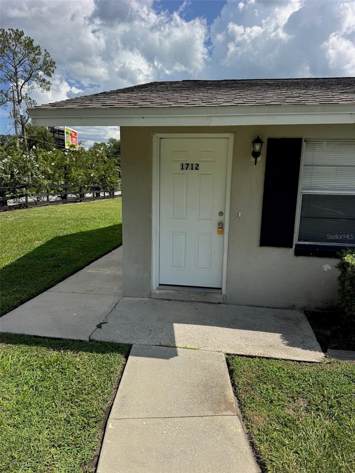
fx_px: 328
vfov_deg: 71.6
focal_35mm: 24
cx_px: 178
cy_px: 236
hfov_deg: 56.8
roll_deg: -1.6
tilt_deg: -6.9
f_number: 1.78
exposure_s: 1/5348
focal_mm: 6.76
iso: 80
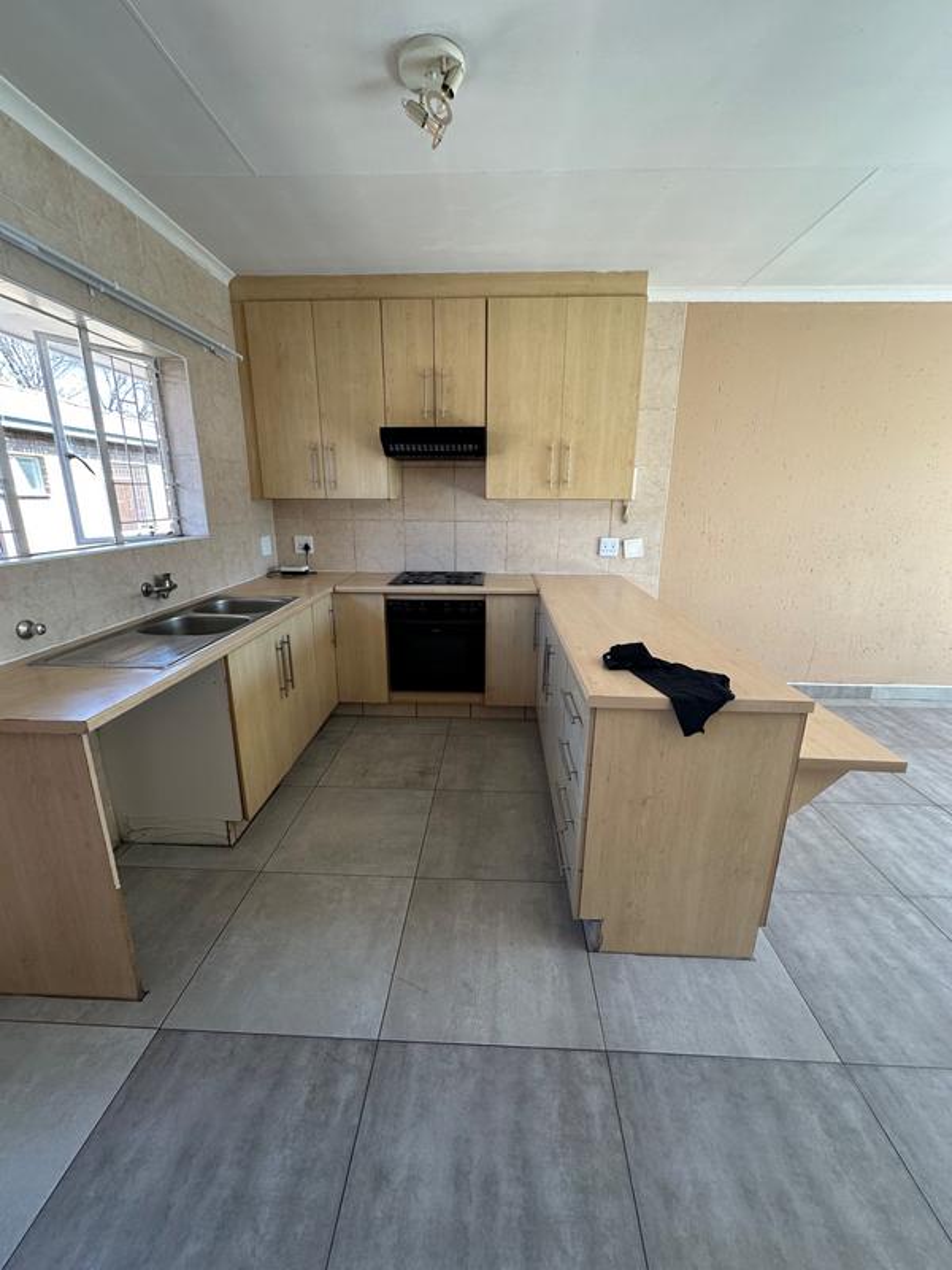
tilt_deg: -12.9
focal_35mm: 14
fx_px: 513
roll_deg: -3.3
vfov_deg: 102.1
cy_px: 635
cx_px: 476
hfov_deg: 85.7
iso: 80
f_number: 2.2
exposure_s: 1/99
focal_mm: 2.22
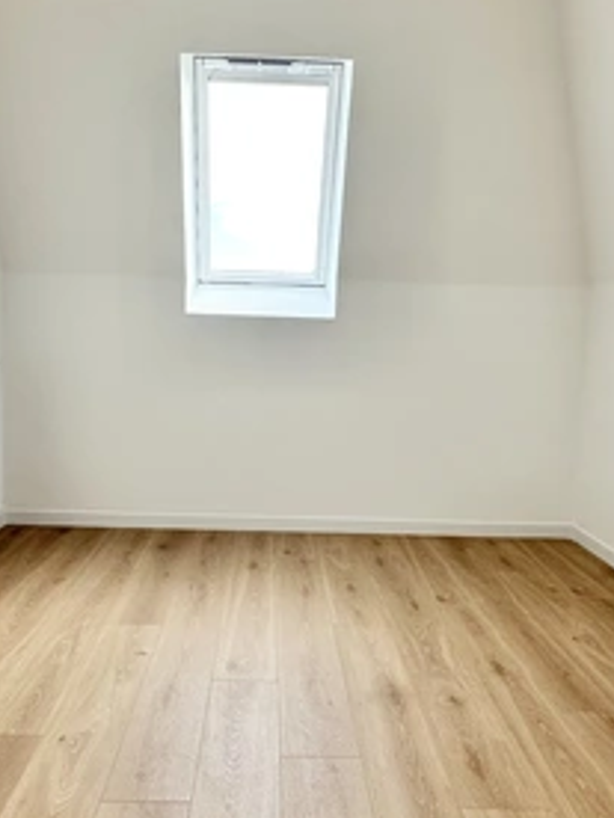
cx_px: 283
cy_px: 385
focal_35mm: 27
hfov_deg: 51.3
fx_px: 639
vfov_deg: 65.3
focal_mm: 2.22
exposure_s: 1/100
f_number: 2.2
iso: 40
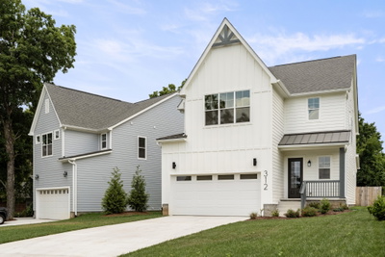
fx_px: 374
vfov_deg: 37.9
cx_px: 192
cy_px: 128
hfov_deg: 54.4
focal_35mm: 35
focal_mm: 35
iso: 100
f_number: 8
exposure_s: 1/320
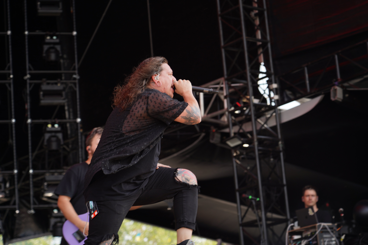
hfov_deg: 19.5
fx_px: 1073
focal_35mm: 105
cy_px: 122
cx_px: 184
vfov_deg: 13.0
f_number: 5
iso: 100
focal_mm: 105
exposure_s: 1/200
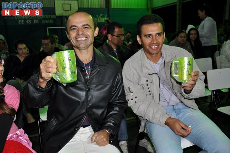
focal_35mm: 33
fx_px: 211
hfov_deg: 57.3
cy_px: 76
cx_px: 115
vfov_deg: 39.9
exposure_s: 1/60
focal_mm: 22
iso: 800
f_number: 3.8
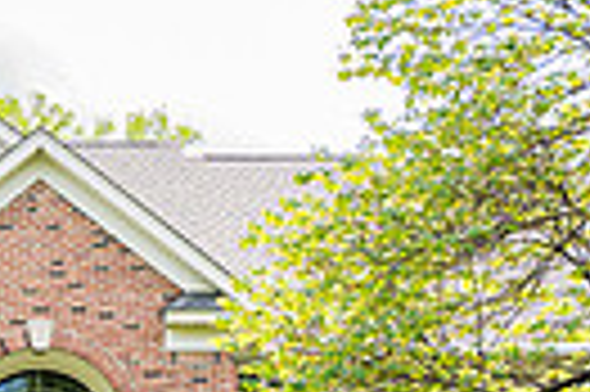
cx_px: 48
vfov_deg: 12.6
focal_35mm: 108
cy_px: 277
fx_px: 1768
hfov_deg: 18.6
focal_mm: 24
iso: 125
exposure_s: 1/400
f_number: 4
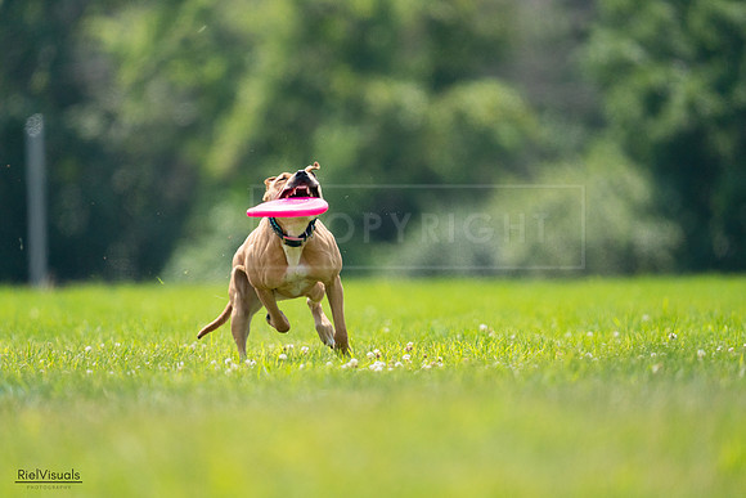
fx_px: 12436
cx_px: 373
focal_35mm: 600
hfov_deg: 3.4
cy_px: 249
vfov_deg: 2.3
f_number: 6.3
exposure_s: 1/4000
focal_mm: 600
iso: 1600
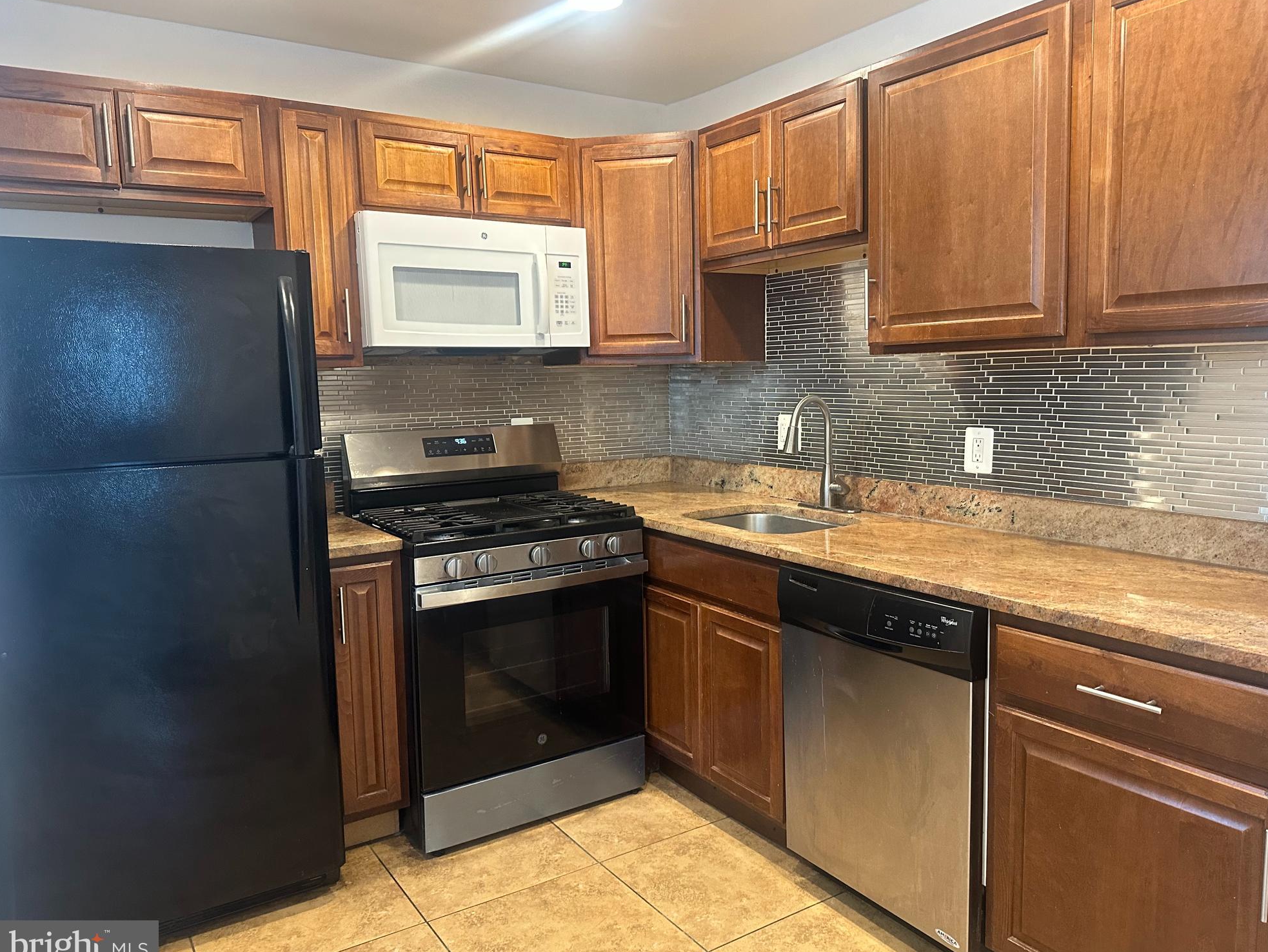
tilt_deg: -7.3
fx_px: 916
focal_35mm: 25
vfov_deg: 54.9
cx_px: 658
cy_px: 478
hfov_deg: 69.4
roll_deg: +1.8
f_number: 1.78
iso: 400
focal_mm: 6.86
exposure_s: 1/60
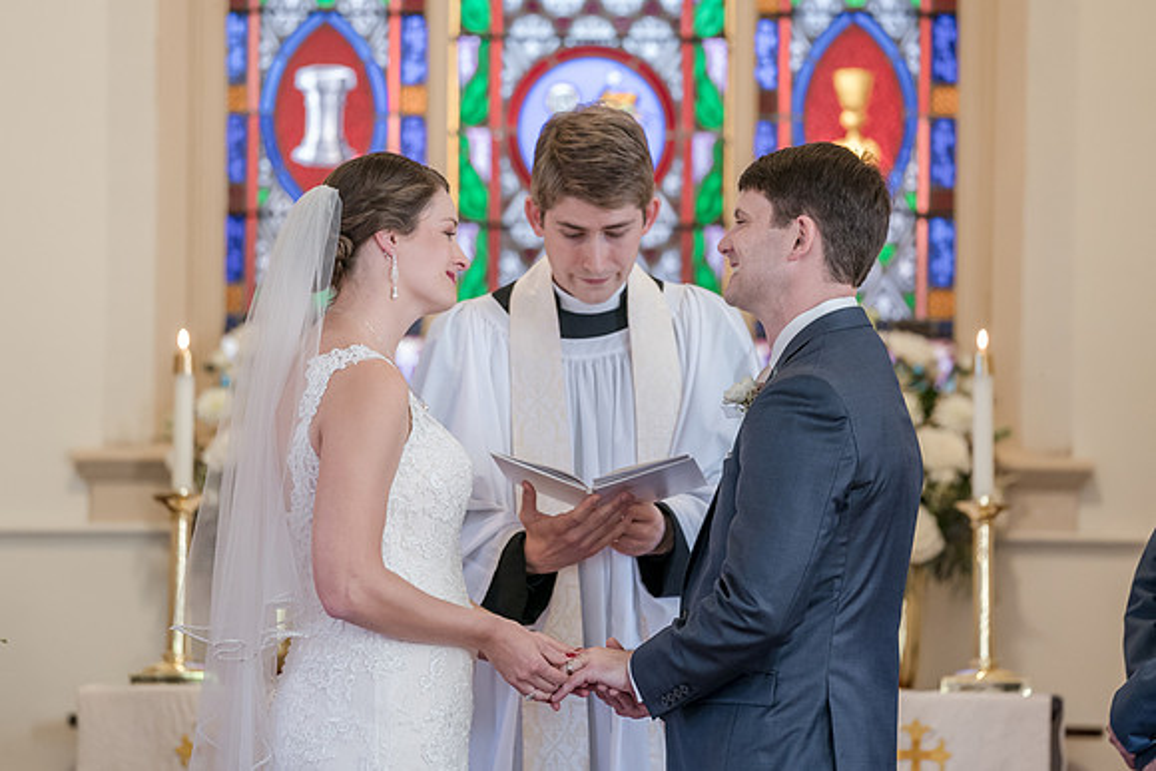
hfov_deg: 8.1
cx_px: 579
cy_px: 365
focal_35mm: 253
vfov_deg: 5.4
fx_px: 8132
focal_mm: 200
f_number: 3.2
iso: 2000
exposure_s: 1/100
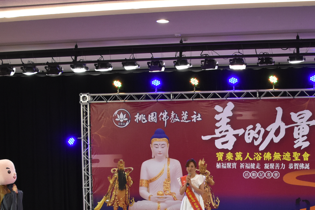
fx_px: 605
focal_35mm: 69
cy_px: 212
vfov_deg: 19.1
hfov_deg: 29.0
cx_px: 214
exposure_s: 1/160
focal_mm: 21
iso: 1600
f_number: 6.3
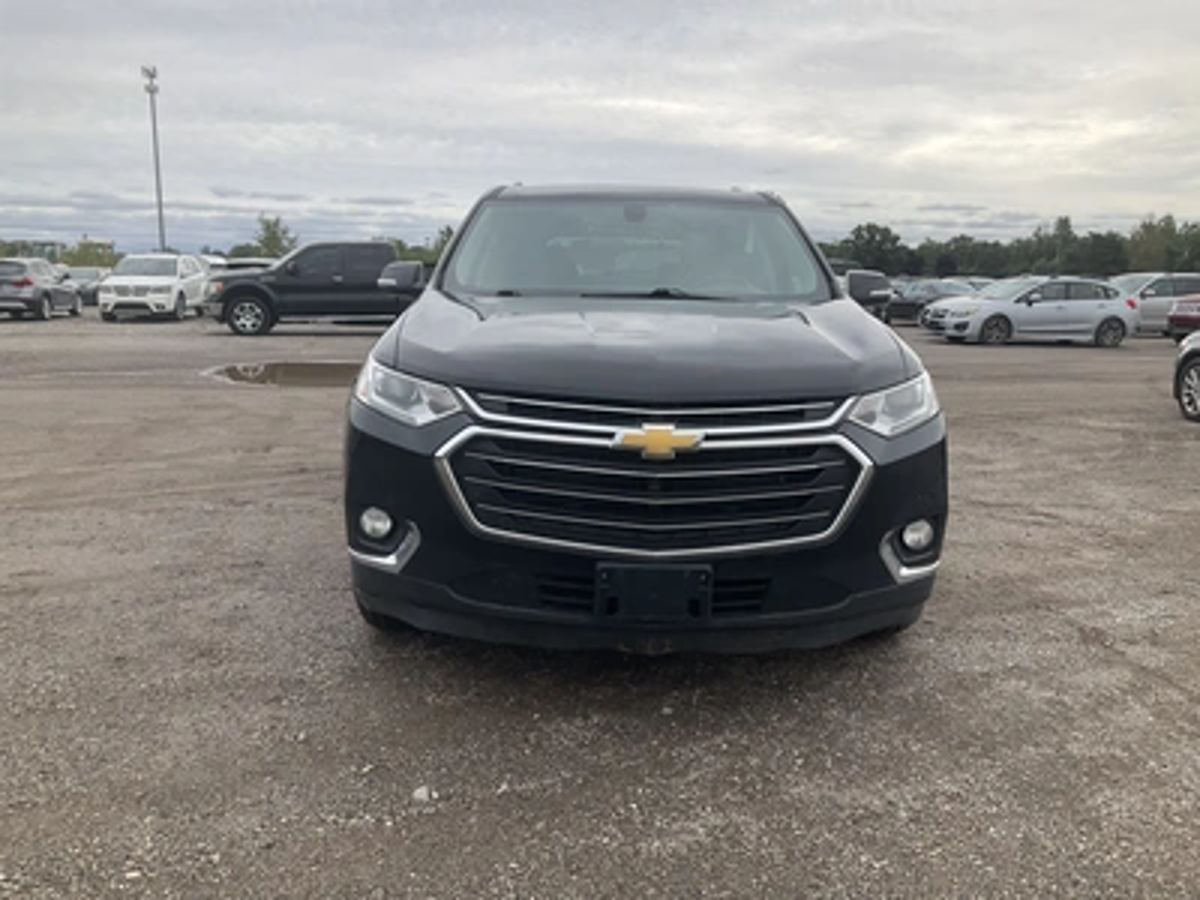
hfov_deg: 61.7
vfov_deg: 48.2
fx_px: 1005
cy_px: 450
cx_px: 600
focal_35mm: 29
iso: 25
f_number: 1.8
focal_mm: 3
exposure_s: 1/1675
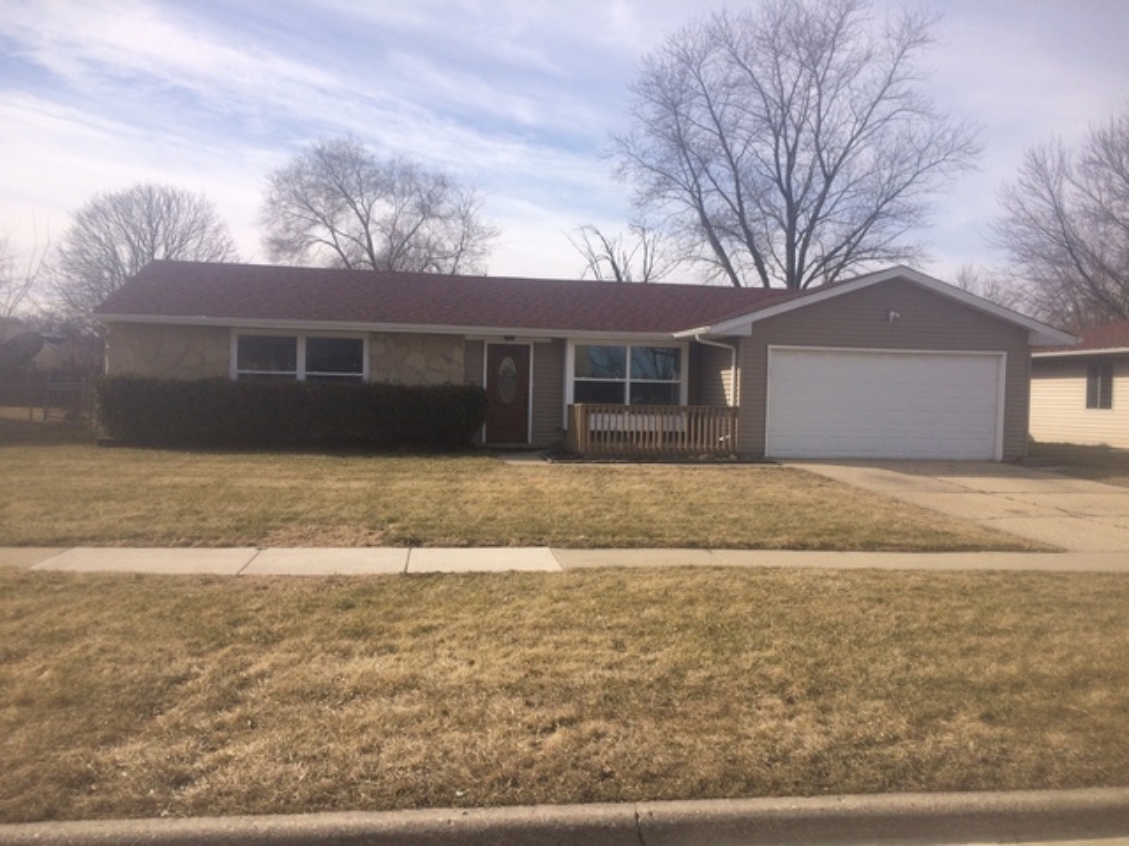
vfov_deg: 48.2
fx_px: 946
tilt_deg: -4.7
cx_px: 564
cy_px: 423
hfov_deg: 61.7
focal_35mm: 29
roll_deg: +0.6
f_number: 2.2
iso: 32
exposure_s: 1/2415
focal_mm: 4.15
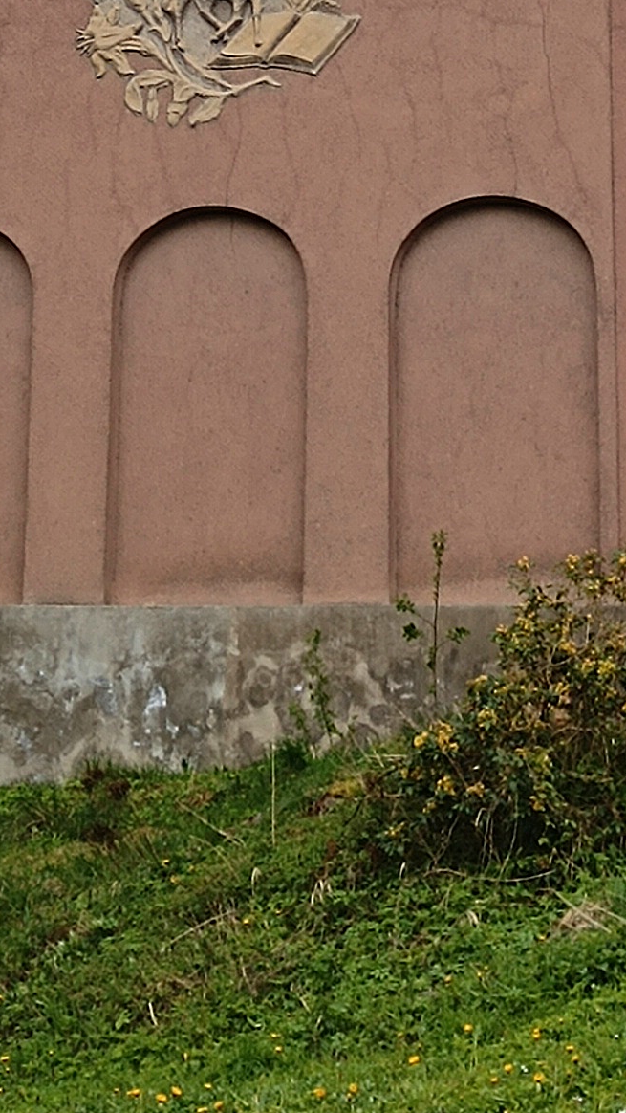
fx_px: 2714
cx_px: 342
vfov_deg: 21.1
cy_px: -316
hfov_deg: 13.2
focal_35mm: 92
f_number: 1.88
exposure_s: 1/657
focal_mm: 5.59
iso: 50
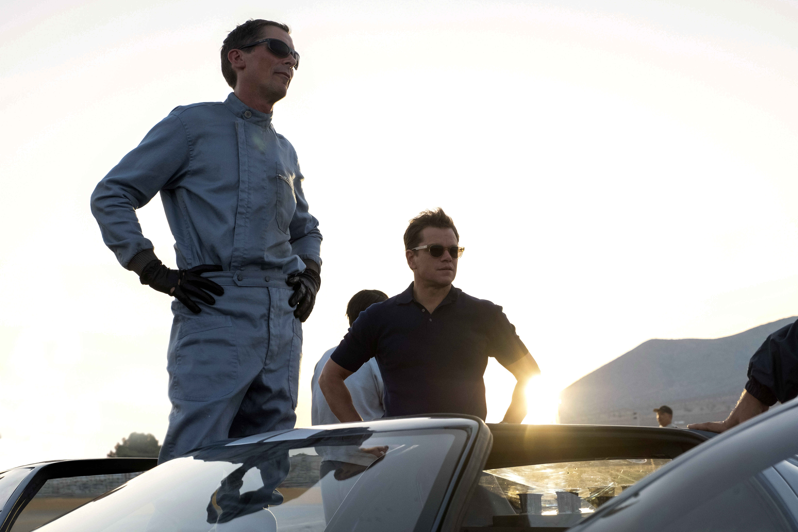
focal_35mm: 60
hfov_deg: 33.4
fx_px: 1330
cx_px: 399
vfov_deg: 22.6
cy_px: 266
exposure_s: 1/400
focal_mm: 40.1
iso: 1000
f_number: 5
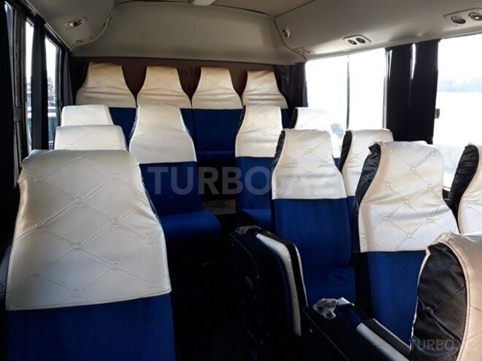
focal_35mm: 27
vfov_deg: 51.4
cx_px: 241
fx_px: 376
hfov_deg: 65.3
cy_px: 180
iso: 64
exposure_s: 1/100
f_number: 1.9
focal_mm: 3.6
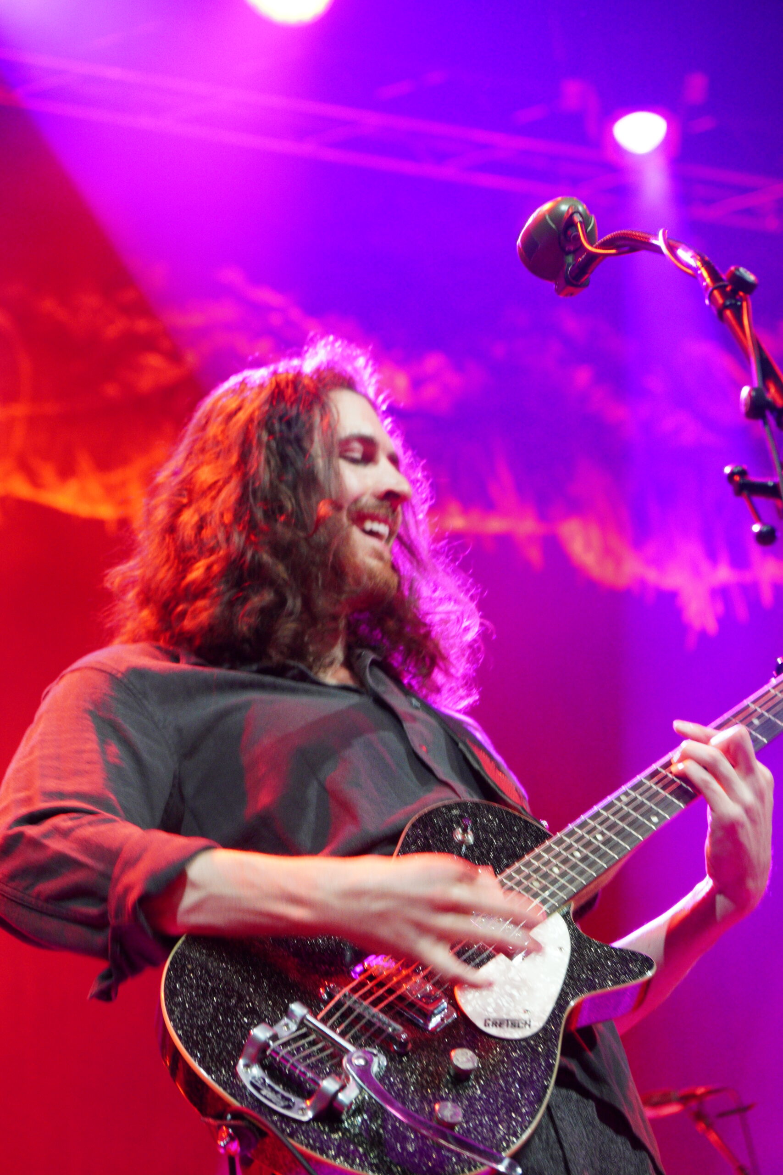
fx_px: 3229
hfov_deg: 13.8
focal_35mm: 99
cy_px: 588
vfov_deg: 20.6
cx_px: 392
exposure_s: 1/50
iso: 2500
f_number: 4
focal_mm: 66
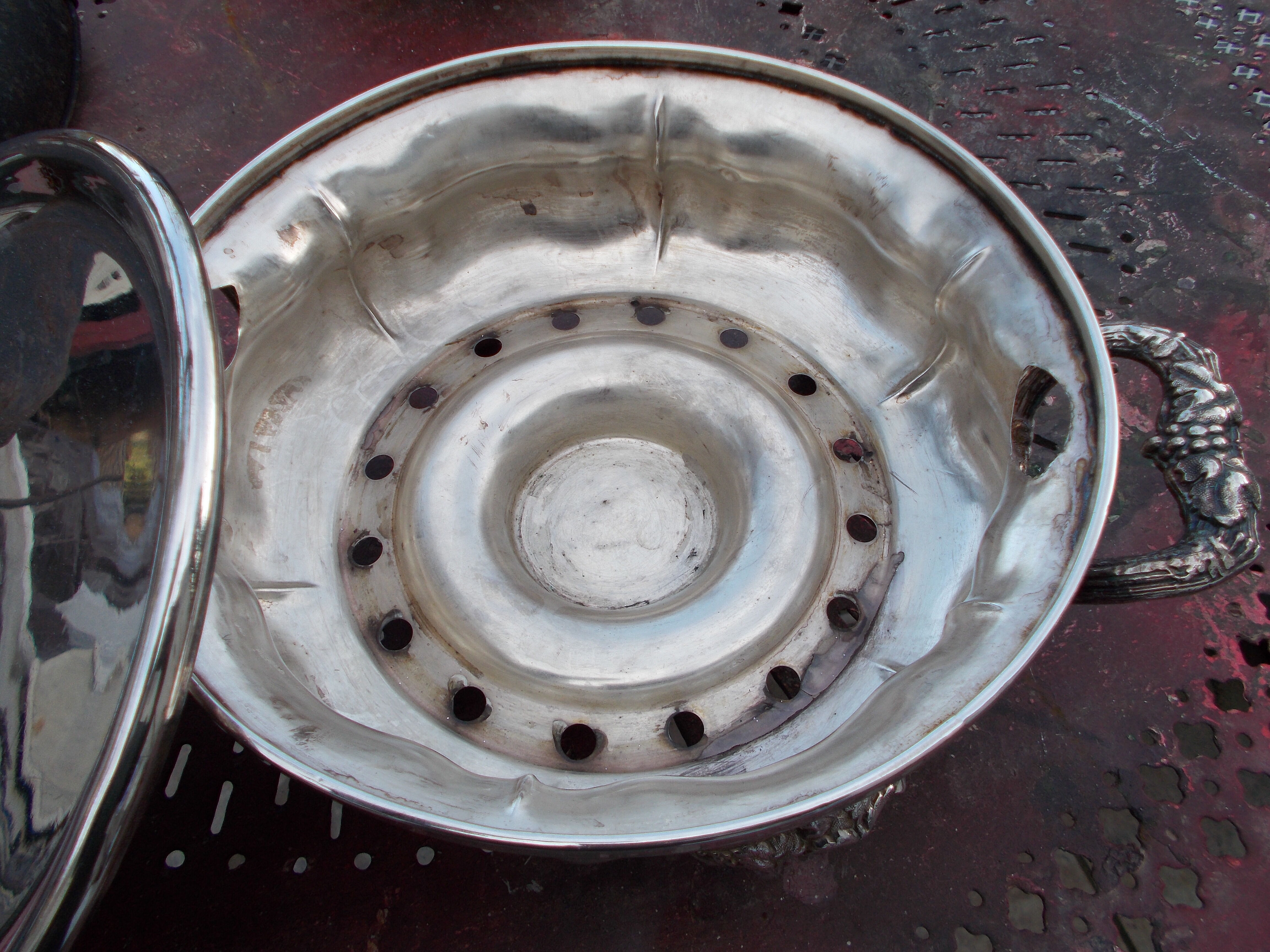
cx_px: 635
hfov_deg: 60.0
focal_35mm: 30
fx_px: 1101
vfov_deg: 46.8
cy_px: 476
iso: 80
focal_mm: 5.3
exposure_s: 1/200
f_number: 3.4
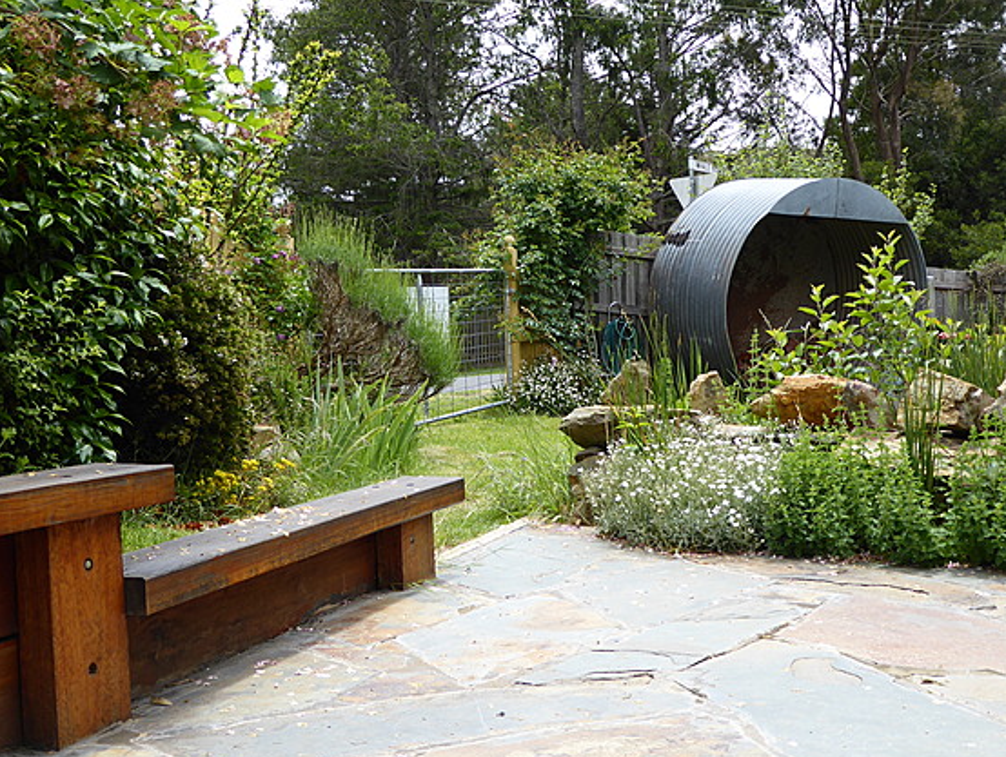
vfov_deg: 30.9
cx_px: 516
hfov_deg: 40.4
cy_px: 391
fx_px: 1368
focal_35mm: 47
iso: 80
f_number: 3.8
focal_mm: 7.2
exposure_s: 1/250
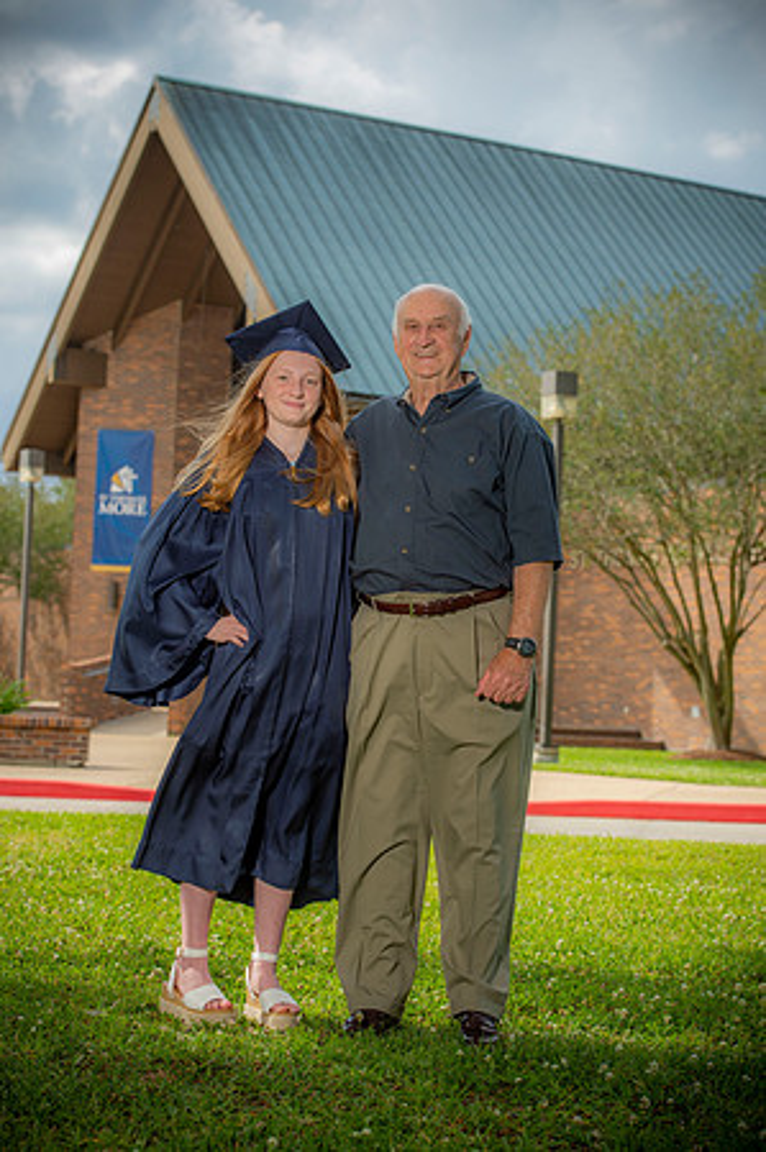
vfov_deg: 28.9
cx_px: 383
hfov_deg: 19.4
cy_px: 576
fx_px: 2239
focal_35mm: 70
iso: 80
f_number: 5.6
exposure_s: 1/250
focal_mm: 70
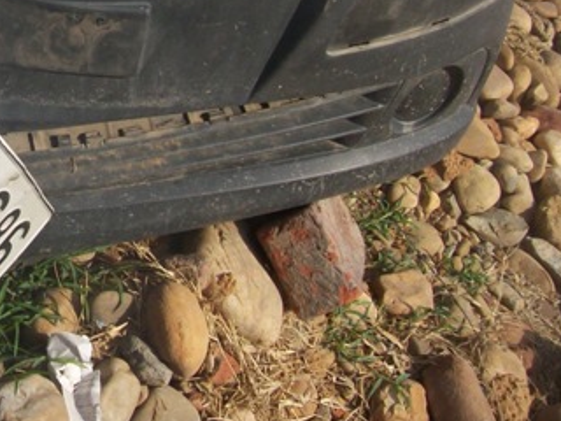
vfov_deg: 16.2
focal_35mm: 90
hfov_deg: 20.3
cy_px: 26
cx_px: -121
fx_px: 1459
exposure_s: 1/541
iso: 80
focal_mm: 6
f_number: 4.8
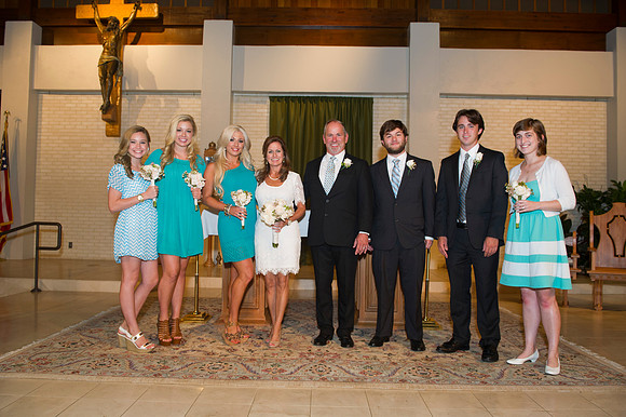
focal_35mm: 27
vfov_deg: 47.9
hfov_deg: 67.4
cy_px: 208
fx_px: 469
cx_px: 313
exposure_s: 1/100
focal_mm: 27
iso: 1250
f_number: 5.6
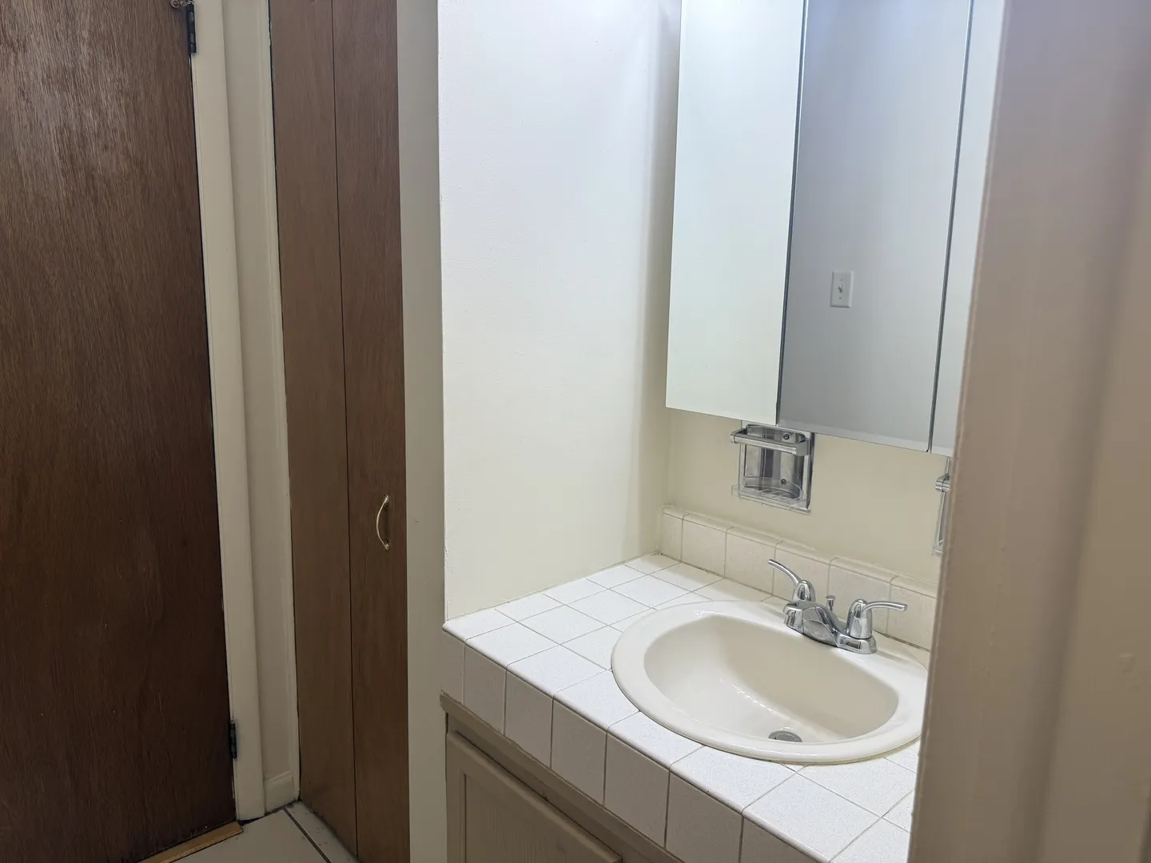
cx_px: 576
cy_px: 432
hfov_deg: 71.6
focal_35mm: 24
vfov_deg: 56.8
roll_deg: -1.6
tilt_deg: -11.1
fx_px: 798
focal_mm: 6.76
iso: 64
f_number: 1.78
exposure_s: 1/120
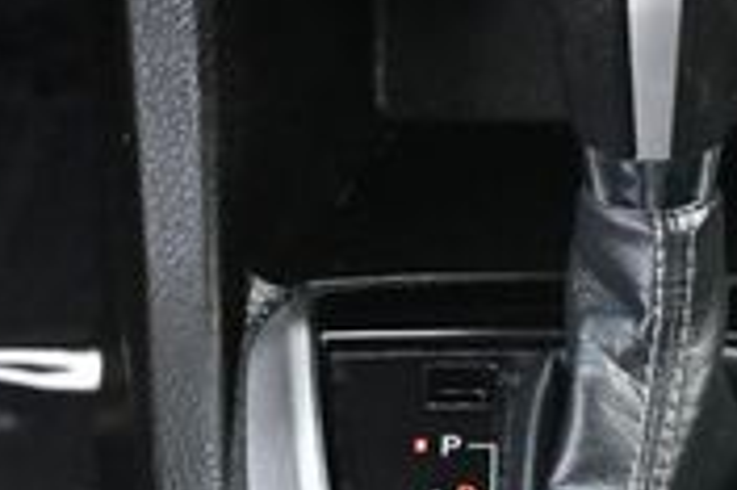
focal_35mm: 185
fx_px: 3784
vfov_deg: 7.4
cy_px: 524
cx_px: 603
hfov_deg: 11.1
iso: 2500
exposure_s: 1/125
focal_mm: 34
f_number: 5
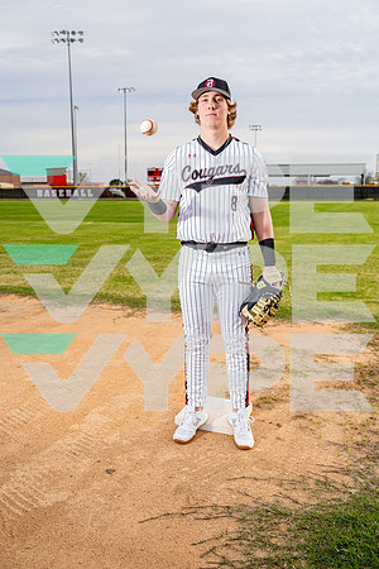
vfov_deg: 54.4
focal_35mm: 35
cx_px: 190
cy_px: 284
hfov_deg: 37.9
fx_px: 553
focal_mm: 35
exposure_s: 1/250
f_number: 4
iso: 100
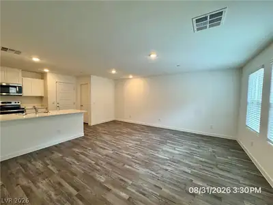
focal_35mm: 14
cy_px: 102
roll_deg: -1.5
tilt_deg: -2.4
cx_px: 136
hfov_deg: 102.1
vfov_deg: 85.7
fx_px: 110
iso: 200
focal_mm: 2.22
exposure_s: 1/120
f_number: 2.2
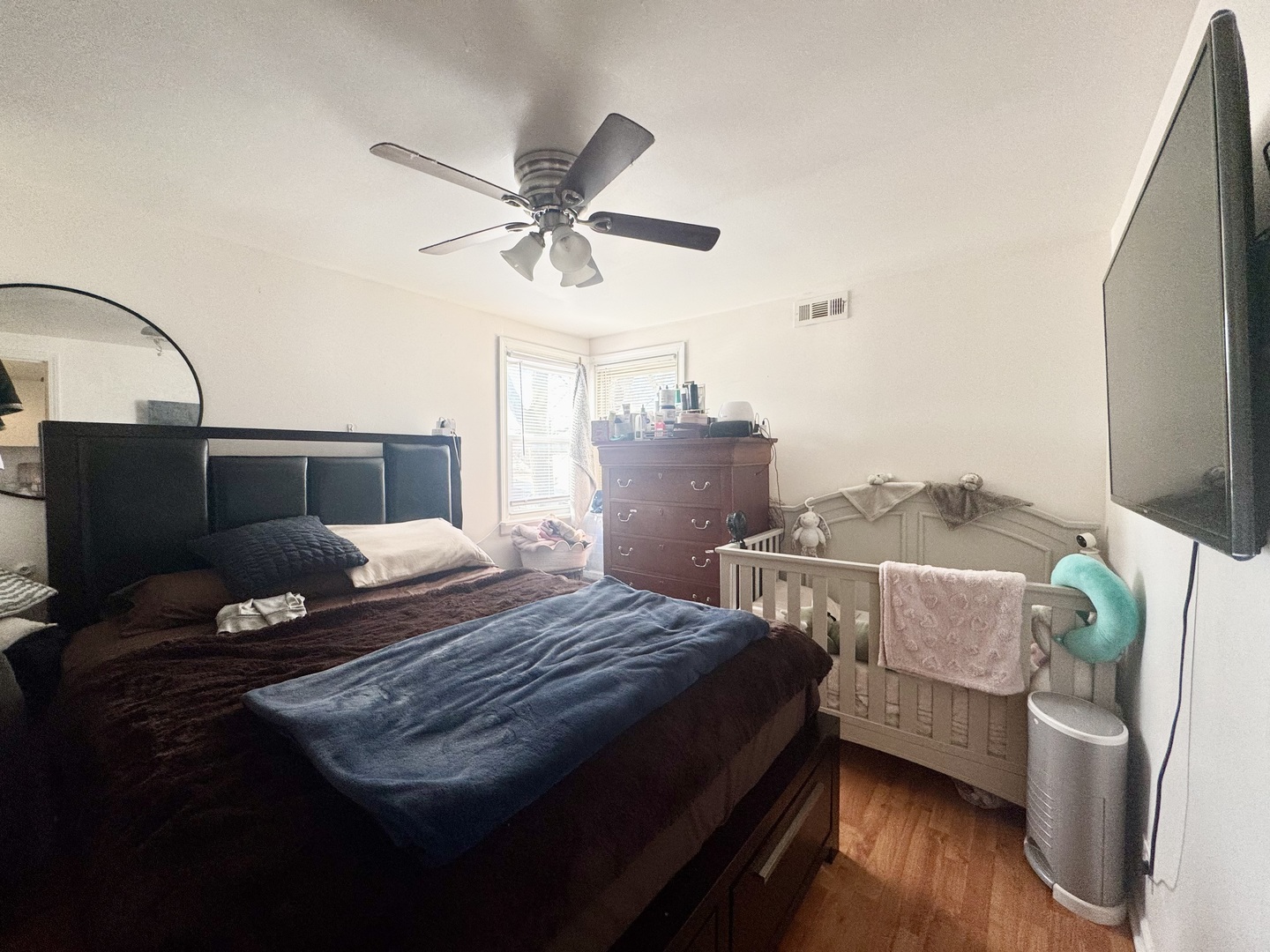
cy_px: 476
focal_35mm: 14
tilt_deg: -2.7
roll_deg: -0.4
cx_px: 635
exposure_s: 1/120
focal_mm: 2.22
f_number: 2.2
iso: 125
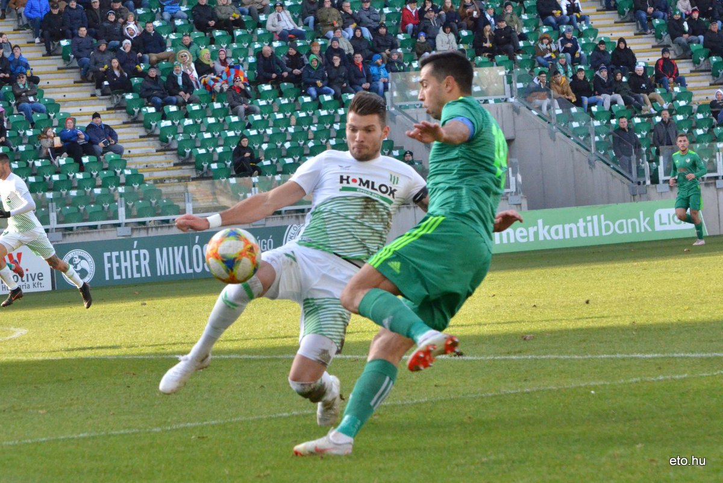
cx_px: 362
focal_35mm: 153
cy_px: 242
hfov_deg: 13.4
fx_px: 3074
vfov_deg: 9.0
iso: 3200
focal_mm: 102
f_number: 10
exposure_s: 1/1600
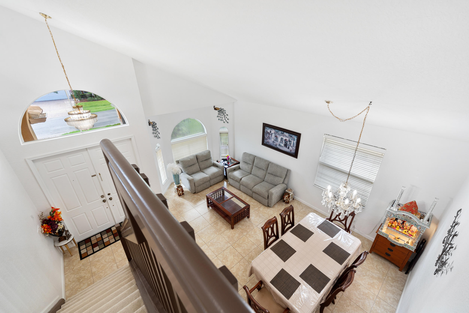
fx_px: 182
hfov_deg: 104.3
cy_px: 156
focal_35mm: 14
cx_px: 234
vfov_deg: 81.2
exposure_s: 1/5
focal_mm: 14
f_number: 9
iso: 250
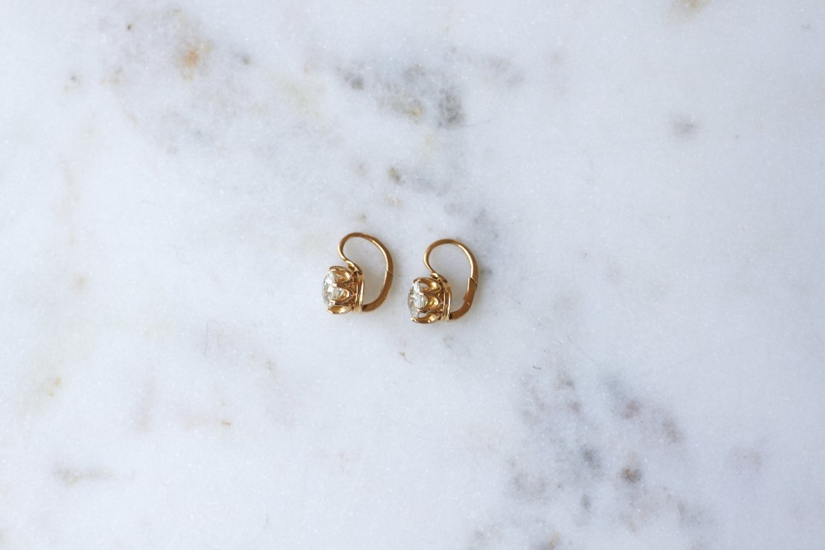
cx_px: 412
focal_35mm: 105
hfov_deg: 19.5
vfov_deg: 13.0
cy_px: 275
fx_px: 2406
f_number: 4
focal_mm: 70
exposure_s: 1/160
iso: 200
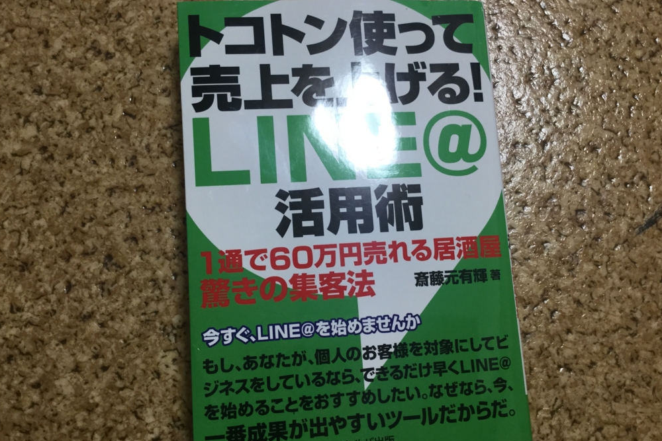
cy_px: 227
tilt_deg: -81.6
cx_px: 334
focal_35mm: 33
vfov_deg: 40.0
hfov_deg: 57.2
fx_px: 607
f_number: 2.4
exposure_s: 1/30
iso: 64
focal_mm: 3.3
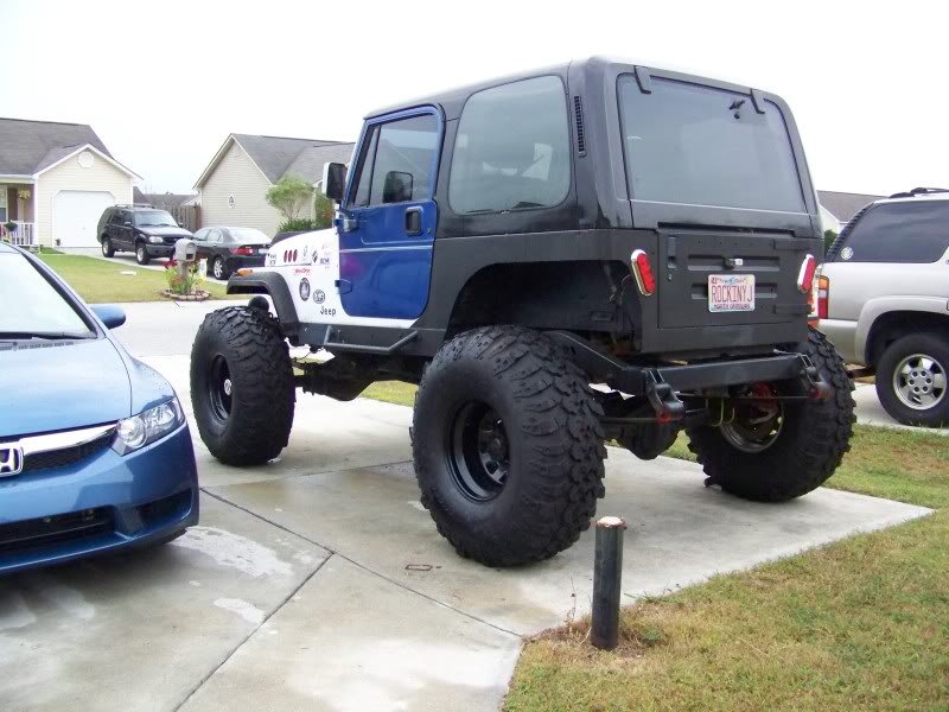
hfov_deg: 51.4
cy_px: 356
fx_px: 987
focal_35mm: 36
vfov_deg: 39.7
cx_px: 474
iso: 320
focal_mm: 5.85
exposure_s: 1/500
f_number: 2.8
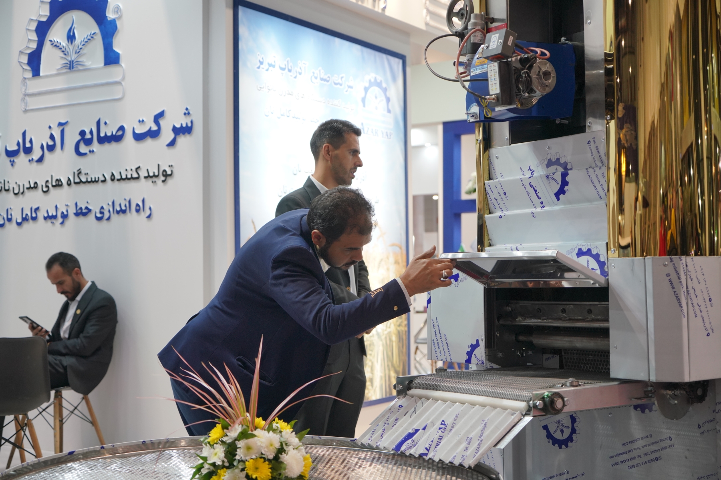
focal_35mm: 50
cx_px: 360
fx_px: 1001
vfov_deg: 27.0
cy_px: 240
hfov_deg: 39.6
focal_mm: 50
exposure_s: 1/100
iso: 1000
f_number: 4
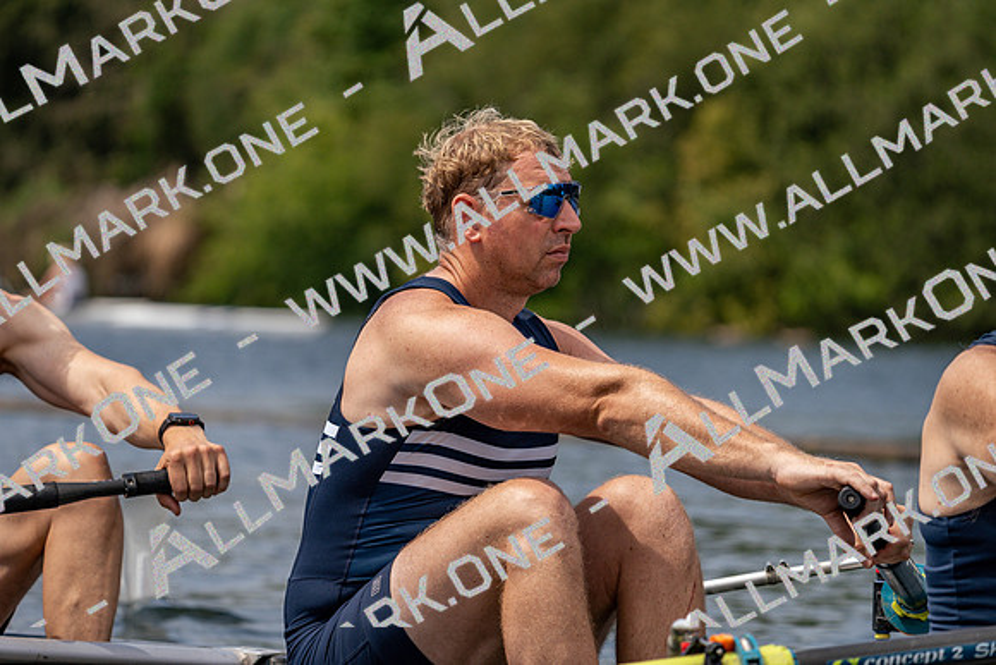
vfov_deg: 5.5
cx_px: 498
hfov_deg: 8.2
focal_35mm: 250
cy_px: 332
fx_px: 6918
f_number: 5.6
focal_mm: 250
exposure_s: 1/1600
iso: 200
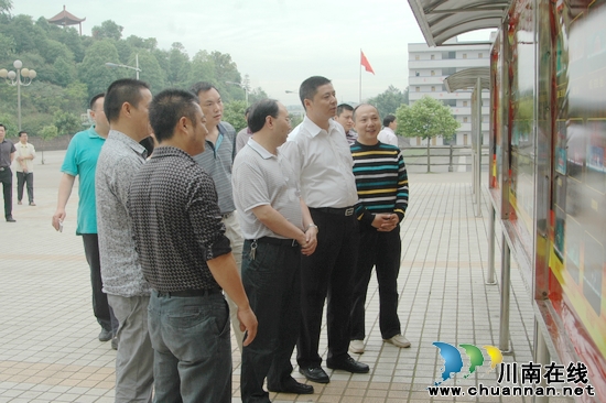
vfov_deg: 31.9
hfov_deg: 46.4
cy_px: 202
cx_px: 303
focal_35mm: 42
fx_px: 707
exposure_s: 1/200
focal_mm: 28
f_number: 7.1
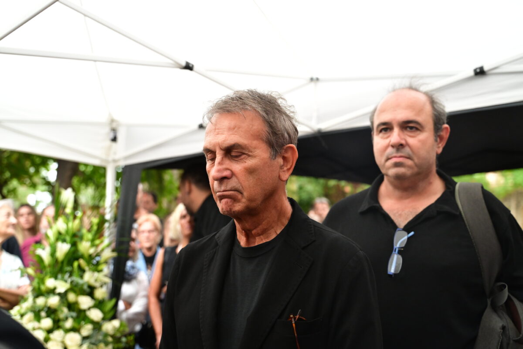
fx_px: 654
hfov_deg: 43.6
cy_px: 174
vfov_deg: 29.9
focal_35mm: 45
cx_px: 262
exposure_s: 1/400
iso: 4000
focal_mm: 45
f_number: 3.5
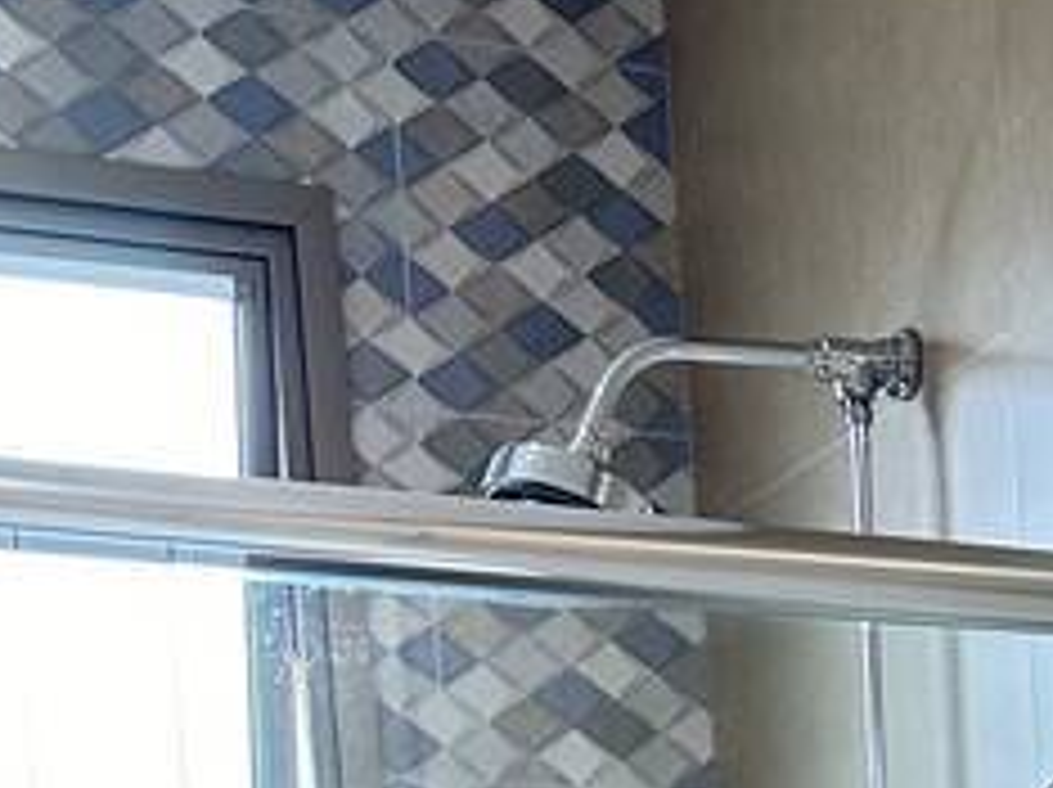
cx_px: 1053
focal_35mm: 111
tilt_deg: -9.1
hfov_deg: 17.3
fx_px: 3373
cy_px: 1936
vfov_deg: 11.1
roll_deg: +2.9
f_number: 1.78
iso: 200
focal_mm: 6.86
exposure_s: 1/60
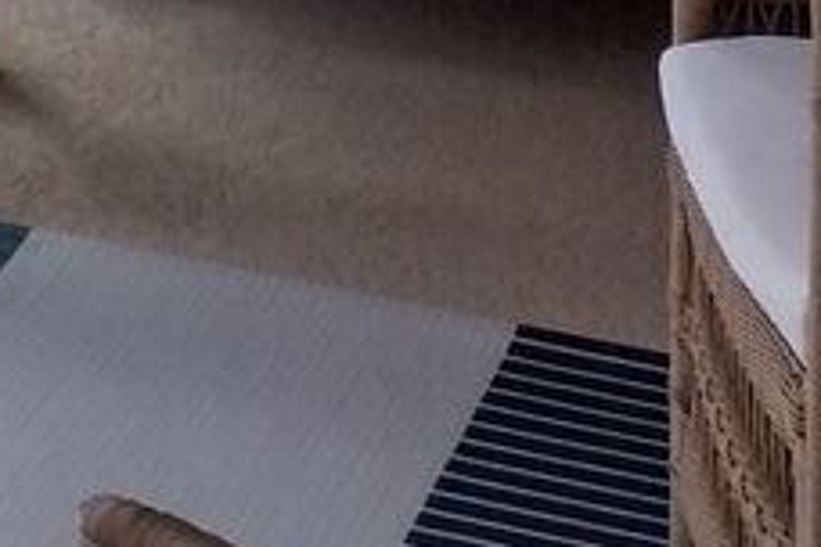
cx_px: -1138
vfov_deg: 7.0
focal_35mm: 177
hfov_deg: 10.1
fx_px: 4036
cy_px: -1054
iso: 100
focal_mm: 4.71
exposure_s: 1/679
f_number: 1.7
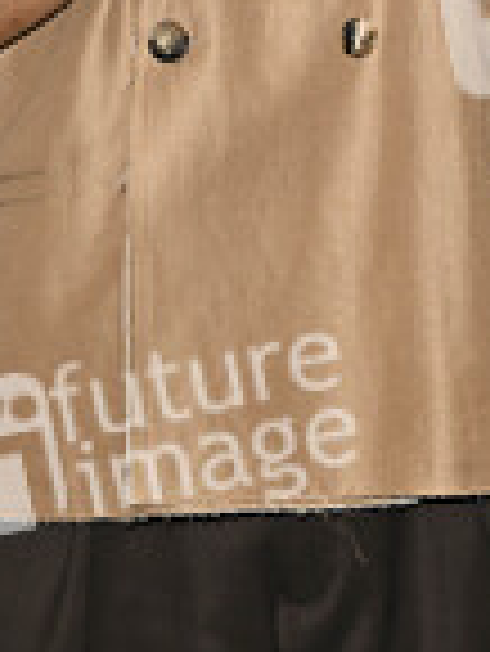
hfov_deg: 6.8
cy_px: -234
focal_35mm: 220
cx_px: 256
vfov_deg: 8.8
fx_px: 4146
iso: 2500
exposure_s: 1/250
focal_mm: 83
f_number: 5
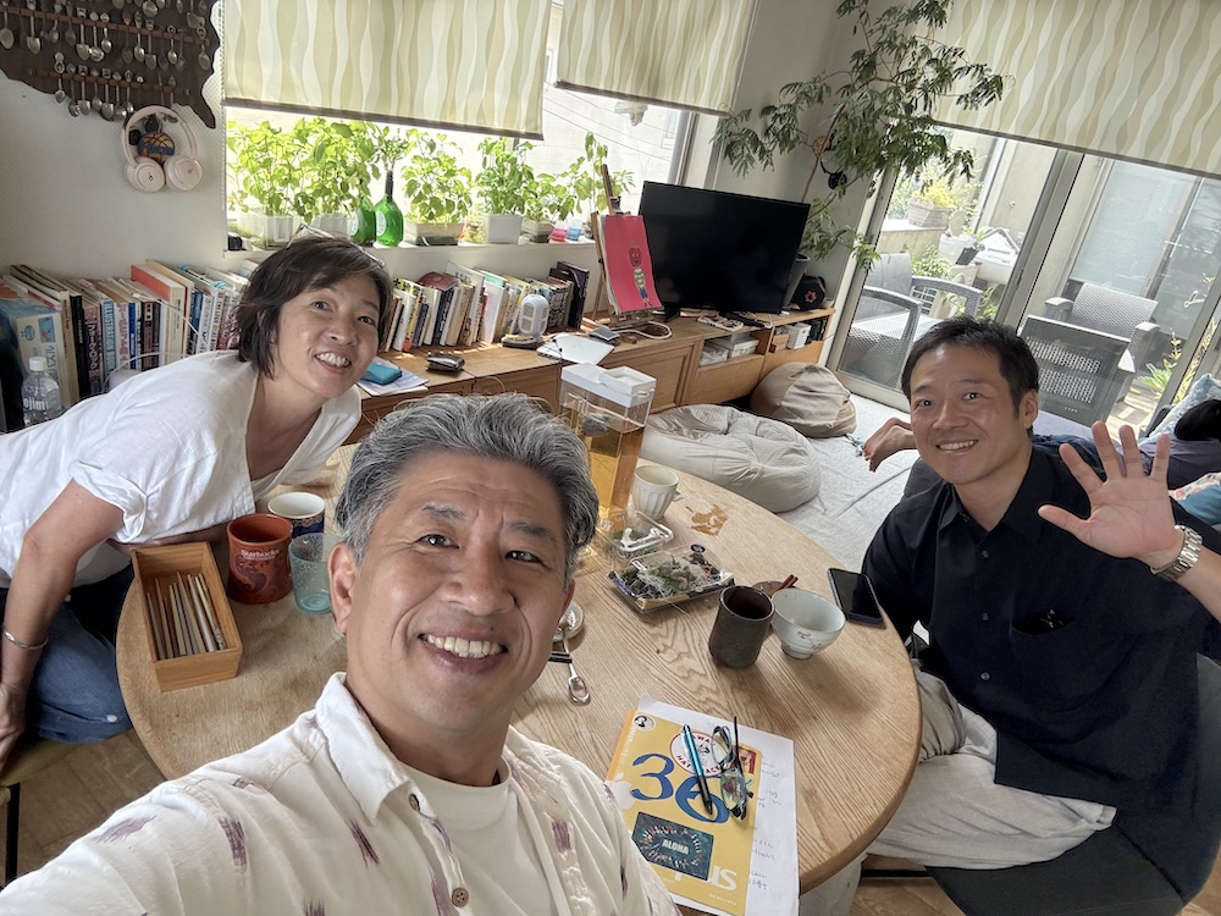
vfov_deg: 58.9
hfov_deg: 73.9
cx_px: 610
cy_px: 458
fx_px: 811
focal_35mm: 23
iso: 80
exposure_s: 1/108
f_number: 1.9
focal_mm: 2.69
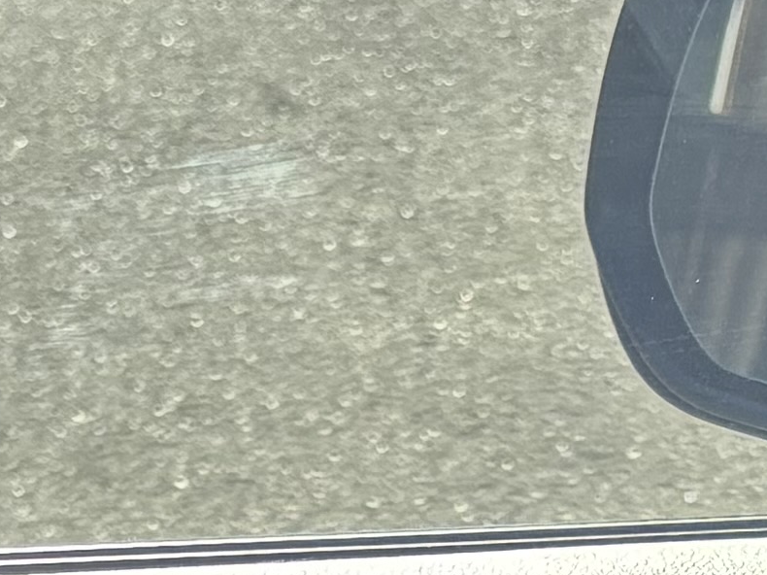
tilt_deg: -28.3
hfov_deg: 10.5
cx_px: 490
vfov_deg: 7.4
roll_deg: +1.2
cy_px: 1403
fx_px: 4164
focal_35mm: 188
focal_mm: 5.96
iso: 50
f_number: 1.6
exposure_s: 1/775
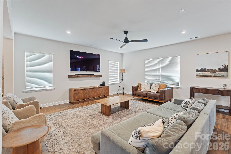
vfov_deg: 73.7
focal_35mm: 16
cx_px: 116
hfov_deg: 96.7
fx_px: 103
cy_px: 77
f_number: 5
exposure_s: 1/8
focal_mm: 16
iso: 1600
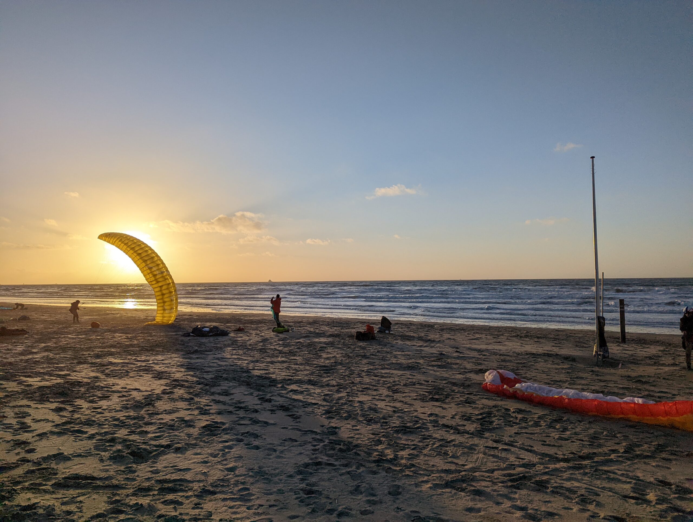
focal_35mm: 24
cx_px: 346
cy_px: 261
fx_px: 481
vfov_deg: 56.9
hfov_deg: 71.5
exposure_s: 1/9434
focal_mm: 6.81
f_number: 1.85
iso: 47
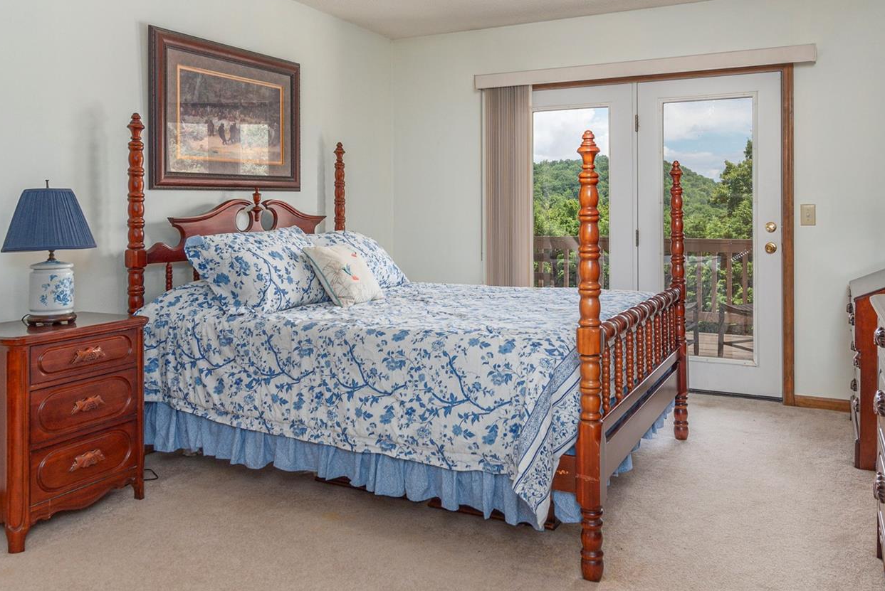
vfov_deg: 46.0
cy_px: 213
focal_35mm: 28
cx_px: 493
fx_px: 689
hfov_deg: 65.2
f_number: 7.1
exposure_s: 1/200
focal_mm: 17
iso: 320
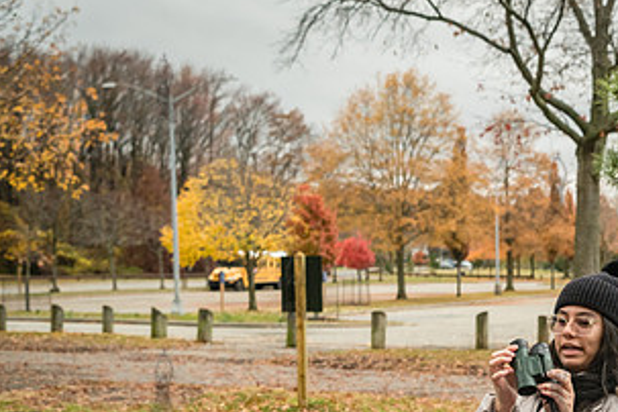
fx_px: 1150
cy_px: 383
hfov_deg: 28.9
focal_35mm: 67
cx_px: 555
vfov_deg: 19.9
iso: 4000
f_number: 4
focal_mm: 35
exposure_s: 1/640
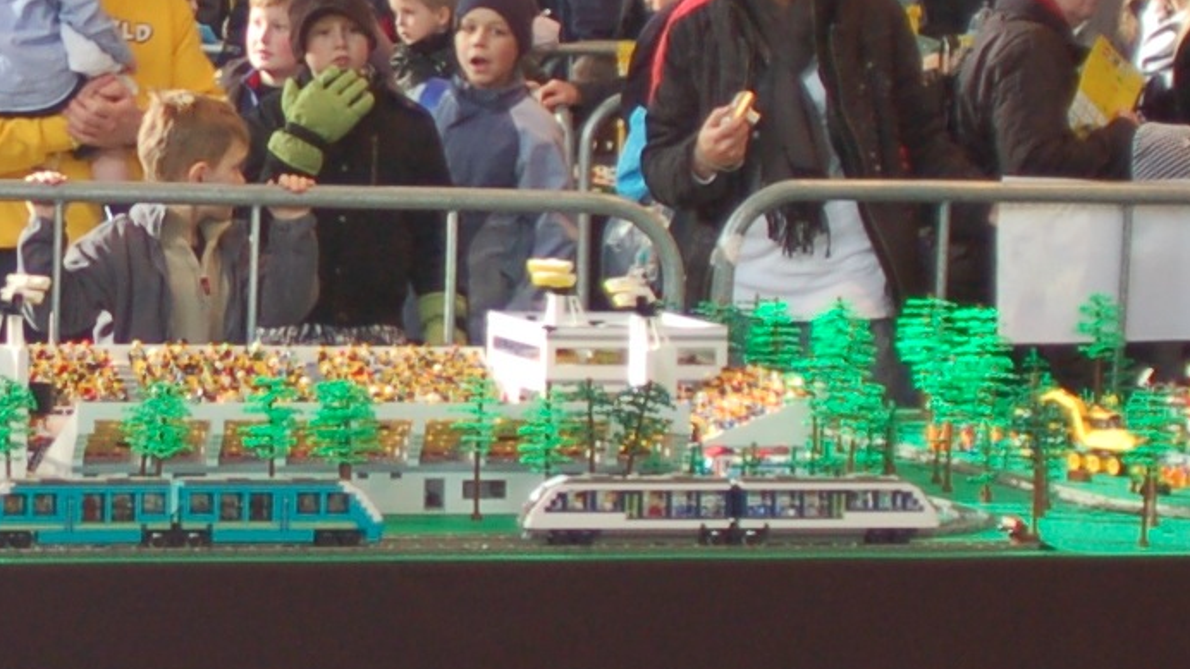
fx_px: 6026
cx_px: -175
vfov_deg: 6.4
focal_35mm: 191
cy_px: 241
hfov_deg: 11.1
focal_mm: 28
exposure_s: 1/80
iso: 400
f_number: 2.8
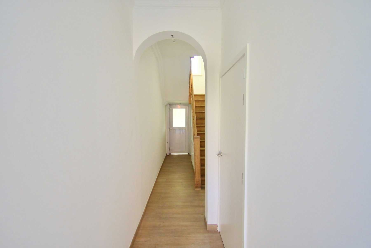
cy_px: 124
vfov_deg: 77.3
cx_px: 186
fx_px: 155
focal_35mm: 15
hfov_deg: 100.4
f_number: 4.5
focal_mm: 10
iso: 900
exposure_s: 1/125
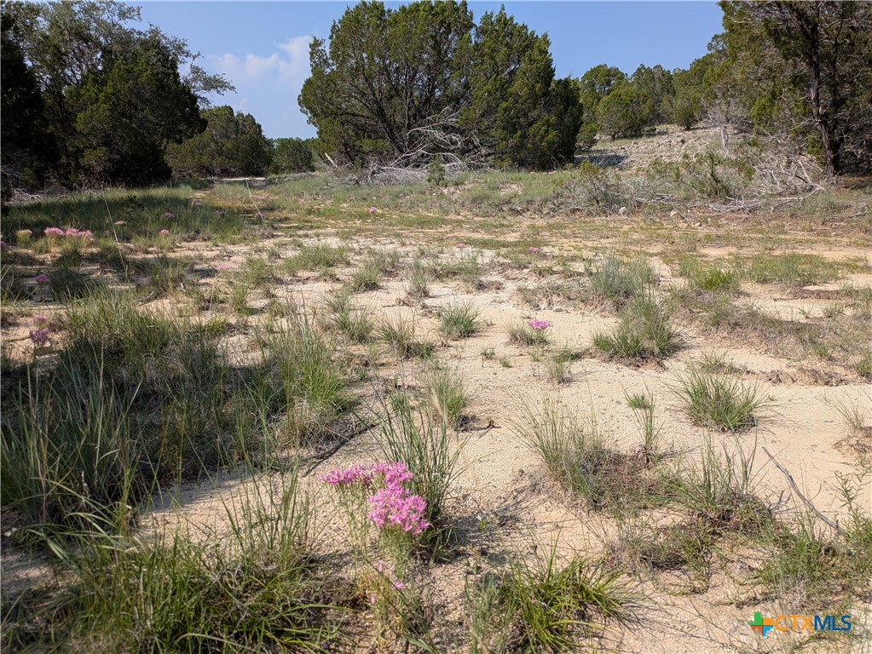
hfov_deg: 69.4
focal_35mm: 25
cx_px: 436
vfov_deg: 54.9
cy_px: 327
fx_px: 630
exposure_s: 1/1776
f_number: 1.89
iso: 52
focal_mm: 5.43
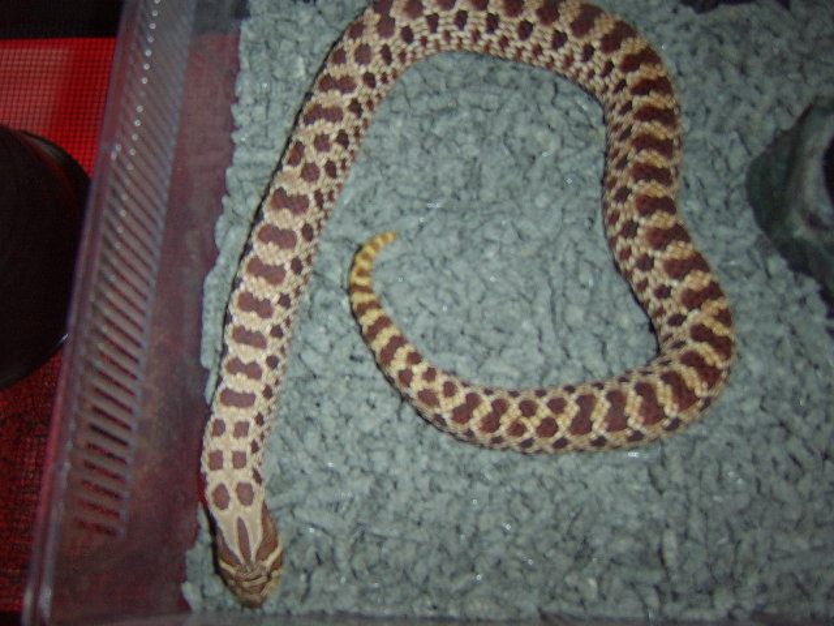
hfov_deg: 58.4
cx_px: 417
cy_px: 313
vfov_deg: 45.4
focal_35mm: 31
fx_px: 747
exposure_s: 1/30
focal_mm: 8.13
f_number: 2.7
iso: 141
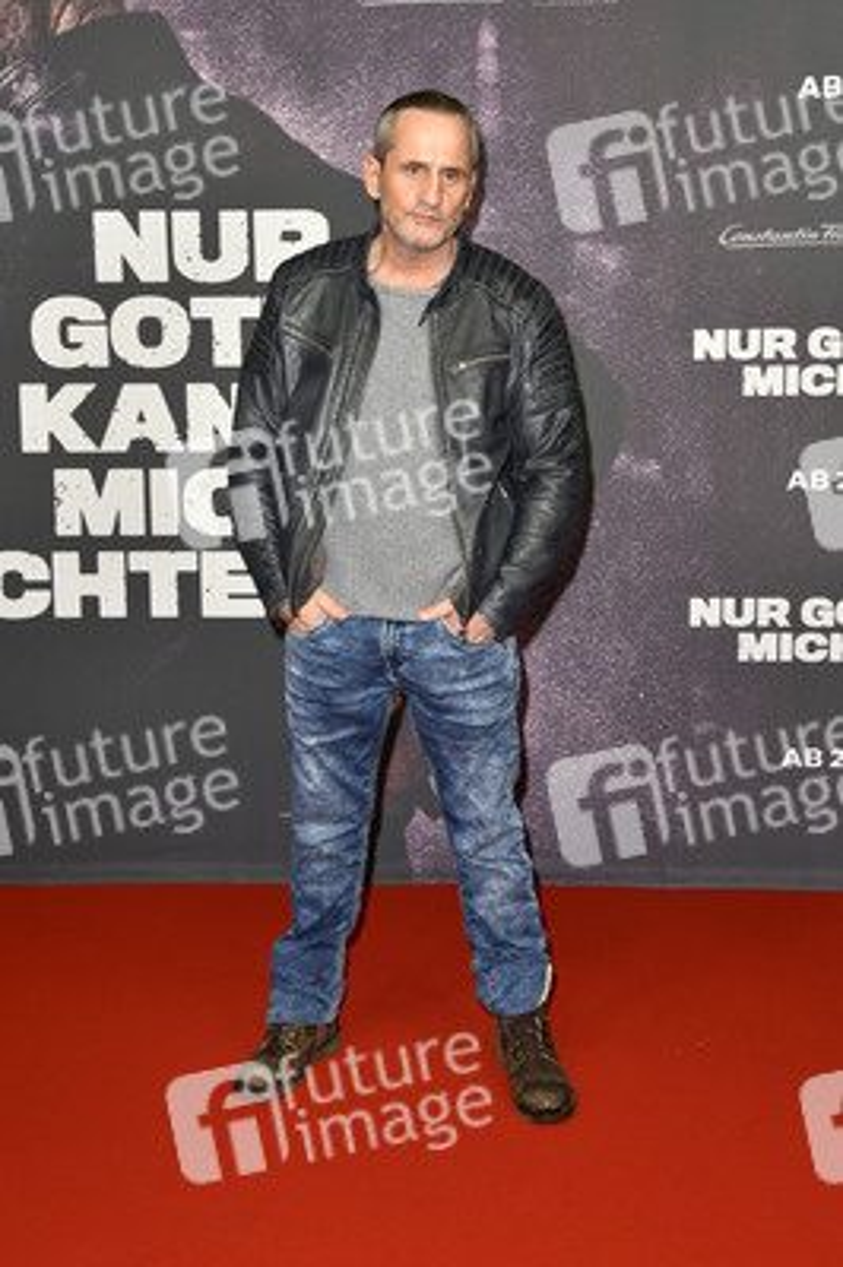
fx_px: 1548
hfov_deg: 30.5
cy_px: 634
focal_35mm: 44
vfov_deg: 44.5
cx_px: 422
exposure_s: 1/250
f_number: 6.3
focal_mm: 44
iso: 800
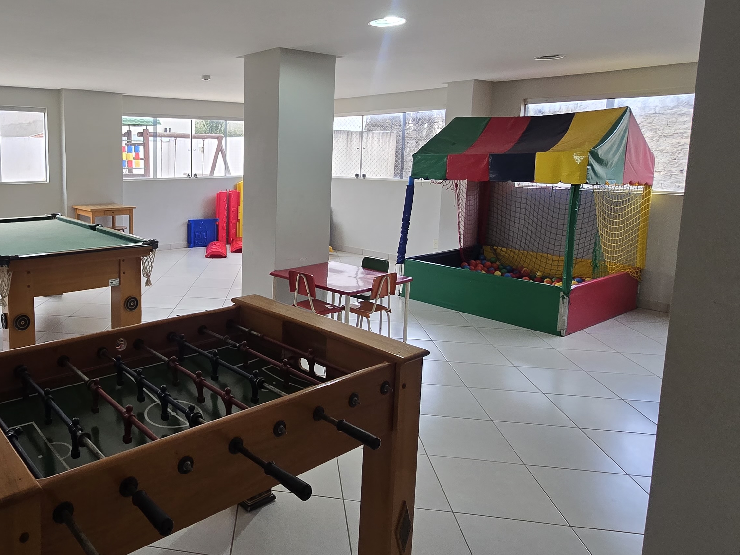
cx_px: 187
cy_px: 234
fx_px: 492
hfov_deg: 69.2
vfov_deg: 58.6
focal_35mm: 23
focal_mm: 2.2
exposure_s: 1/60
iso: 160
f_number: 2.2
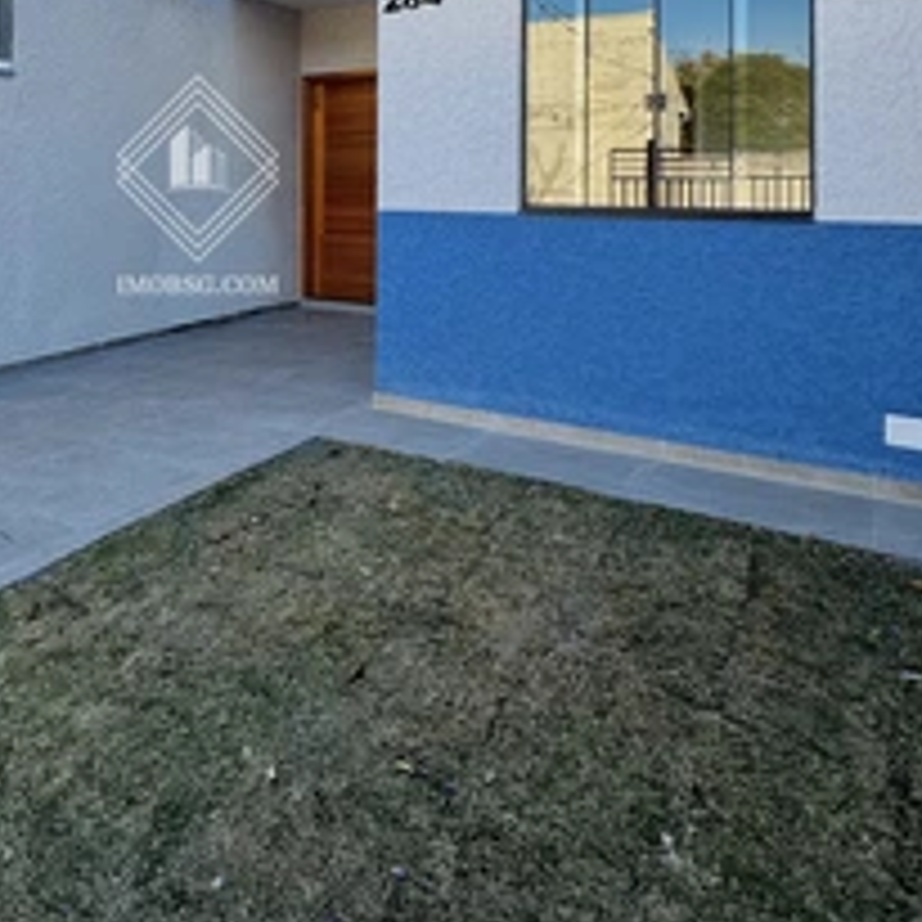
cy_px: 184
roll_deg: -0.5
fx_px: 874
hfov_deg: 52.4
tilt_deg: +0.3
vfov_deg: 52.1
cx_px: 198
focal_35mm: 29
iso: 40
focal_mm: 2.22
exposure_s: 1/318
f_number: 2.2
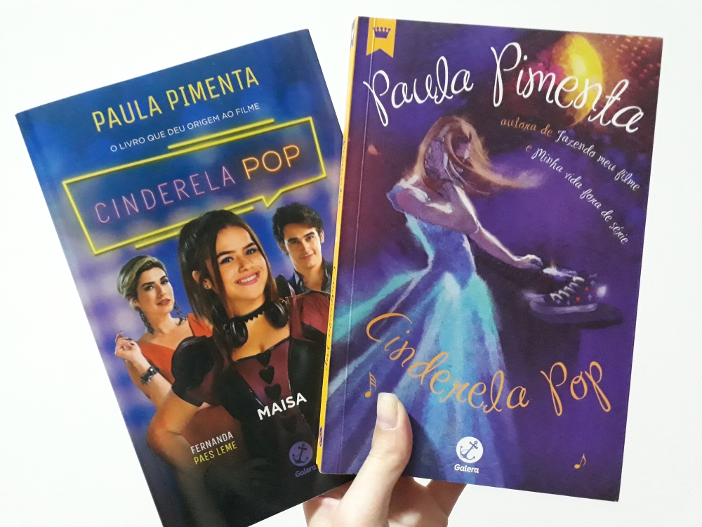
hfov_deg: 65.3
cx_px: 351
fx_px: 548
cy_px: 264
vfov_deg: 51.4
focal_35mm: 27
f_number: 1.9
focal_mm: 3.6
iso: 800
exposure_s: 1/15
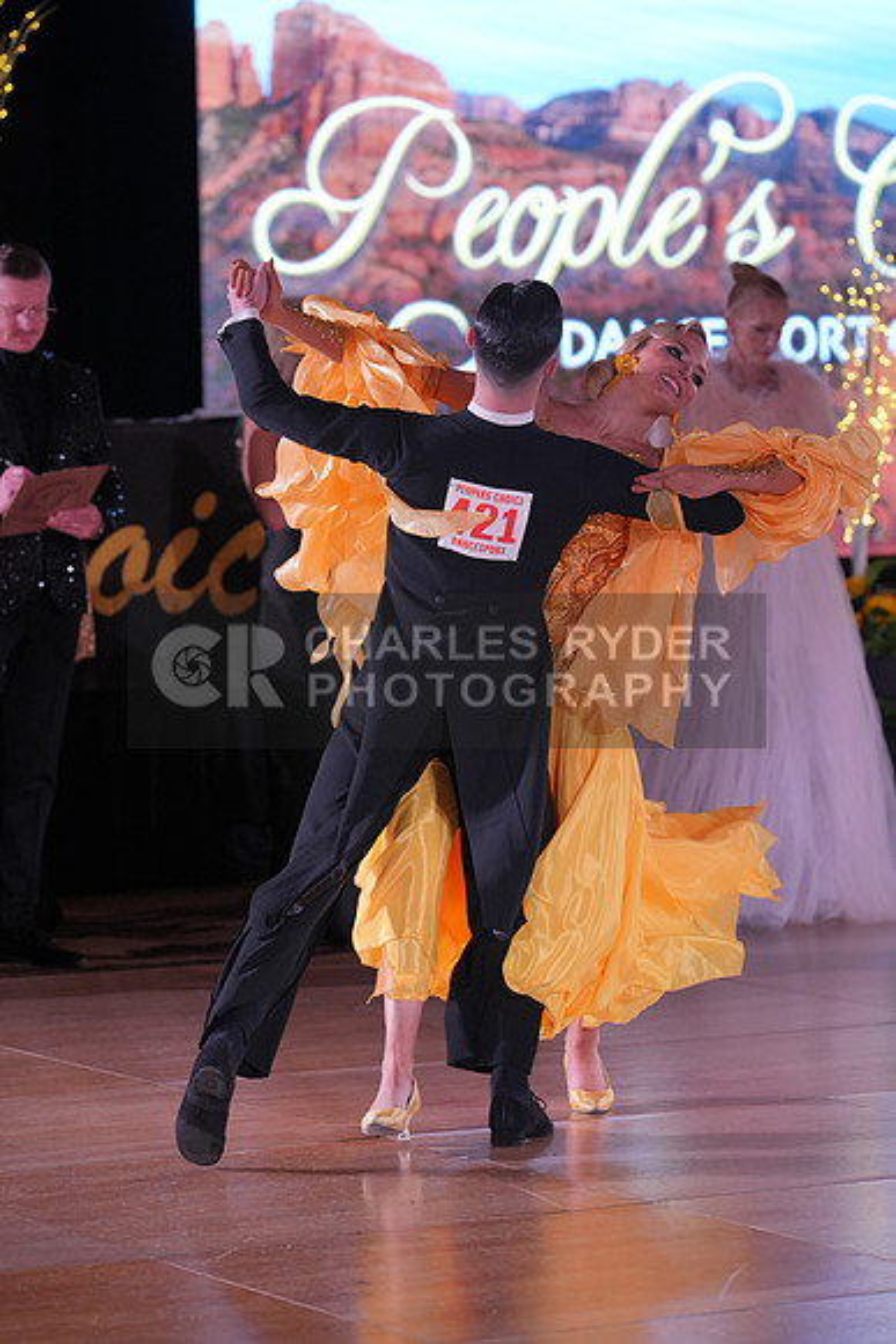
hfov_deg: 9.2
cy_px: 672
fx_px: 5596
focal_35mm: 150
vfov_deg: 13.7
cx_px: 448
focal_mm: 150
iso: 1600
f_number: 4
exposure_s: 1/400
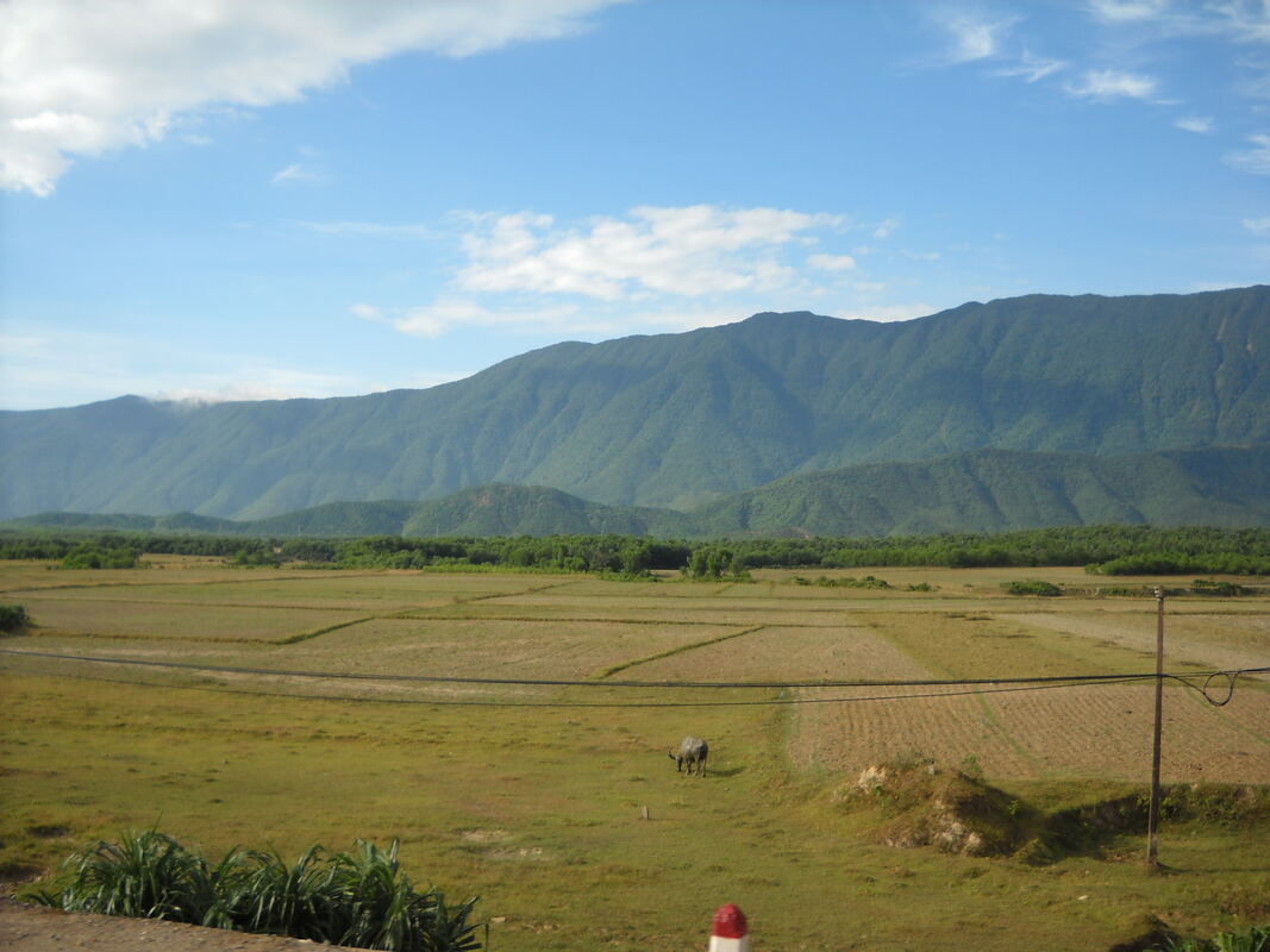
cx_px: 635
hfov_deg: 45.8
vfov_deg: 35.1
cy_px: 476
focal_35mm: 41
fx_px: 1504
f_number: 3.1
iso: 64
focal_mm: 6.72
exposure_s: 1/620
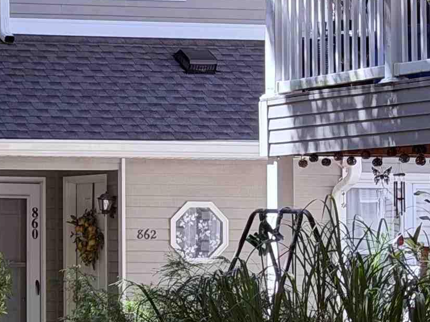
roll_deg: -1.0
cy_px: 119
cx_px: -274
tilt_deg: +2.7
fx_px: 2211
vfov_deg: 8.3
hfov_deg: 10.6
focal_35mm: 178
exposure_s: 1/675
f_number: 1.78
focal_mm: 6.76
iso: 80
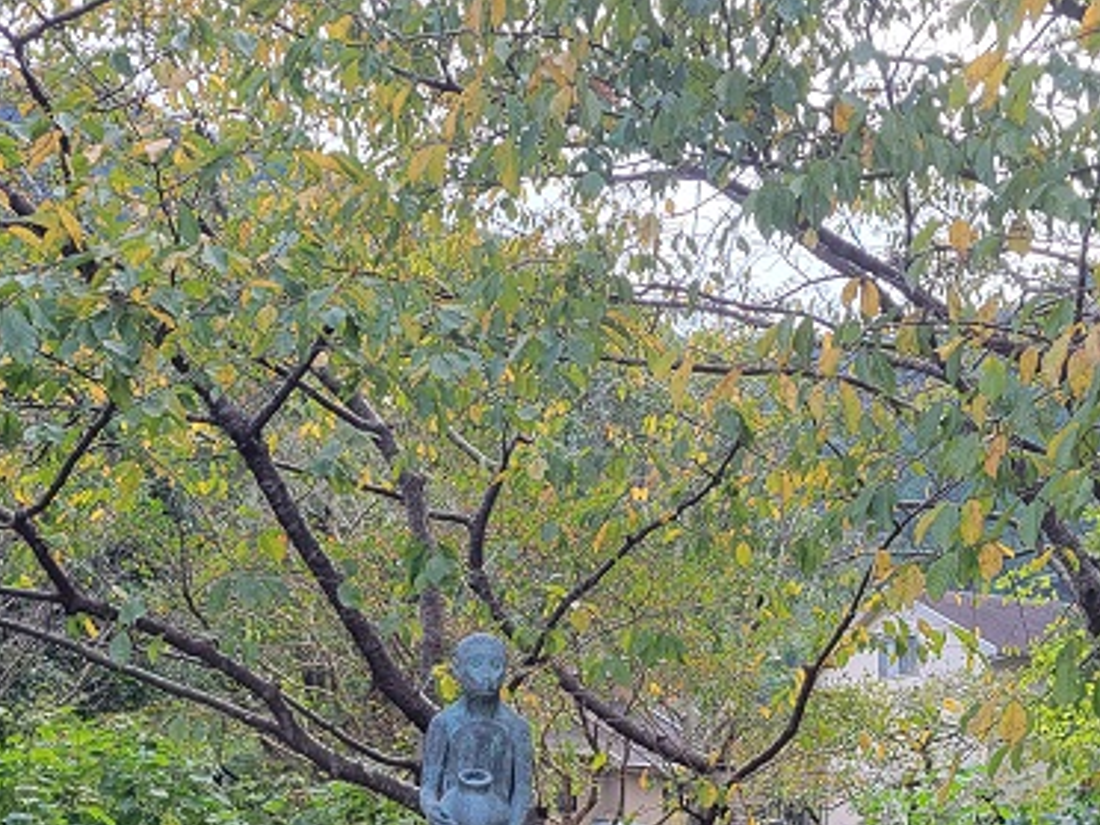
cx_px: 676
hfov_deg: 33.6
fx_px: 1811
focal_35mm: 57
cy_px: 770
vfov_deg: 24.8
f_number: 1.8
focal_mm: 5.4
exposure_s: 1/362
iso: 40
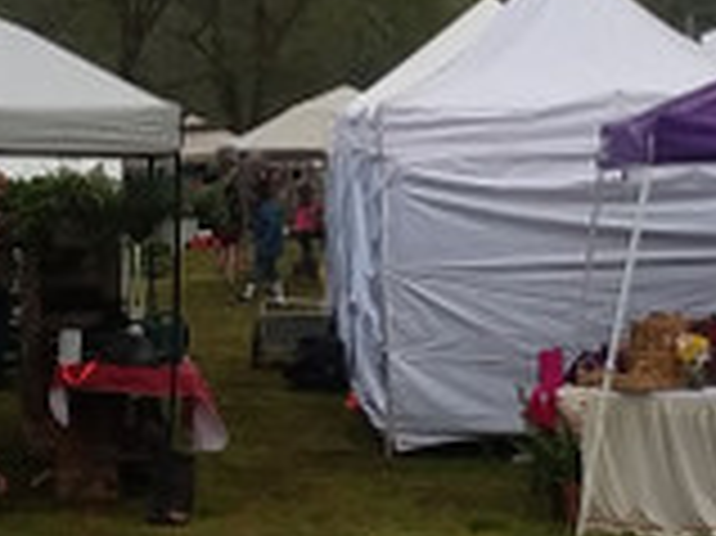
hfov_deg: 16.7
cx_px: 117
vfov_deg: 12.5
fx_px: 2418
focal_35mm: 117
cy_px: 54
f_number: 1.9
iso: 40
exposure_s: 1/488
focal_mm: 2.47
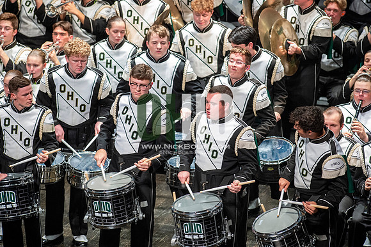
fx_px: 3090
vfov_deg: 4.6
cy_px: 124
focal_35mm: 300
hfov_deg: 6.9
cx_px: 186
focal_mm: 300
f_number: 5.6
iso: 5000
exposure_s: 1/400
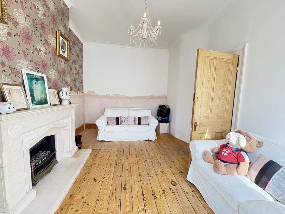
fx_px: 115
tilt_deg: -5.7
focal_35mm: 14
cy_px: 107
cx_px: 142
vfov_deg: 85.7
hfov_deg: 102.1
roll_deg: -1.7
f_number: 2.2
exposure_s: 1/100
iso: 125
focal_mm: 2.22
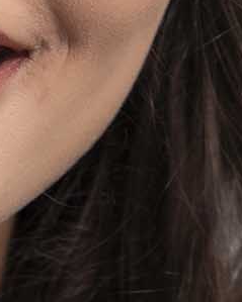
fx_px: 5061
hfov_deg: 2.7
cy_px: 12
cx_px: -387
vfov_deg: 3.4
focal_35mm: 565
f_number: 3.5
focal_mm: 75
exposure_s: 1/100
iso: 100
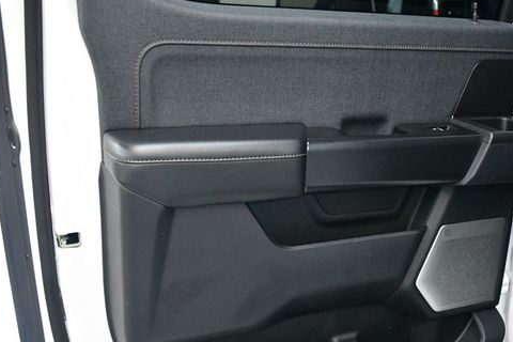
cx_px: 309
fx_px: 627
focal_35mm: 44
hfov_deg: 44.3
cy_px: 193
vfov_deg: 30.5
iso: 3200
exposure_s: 1/80
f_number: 3.5
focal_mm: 22
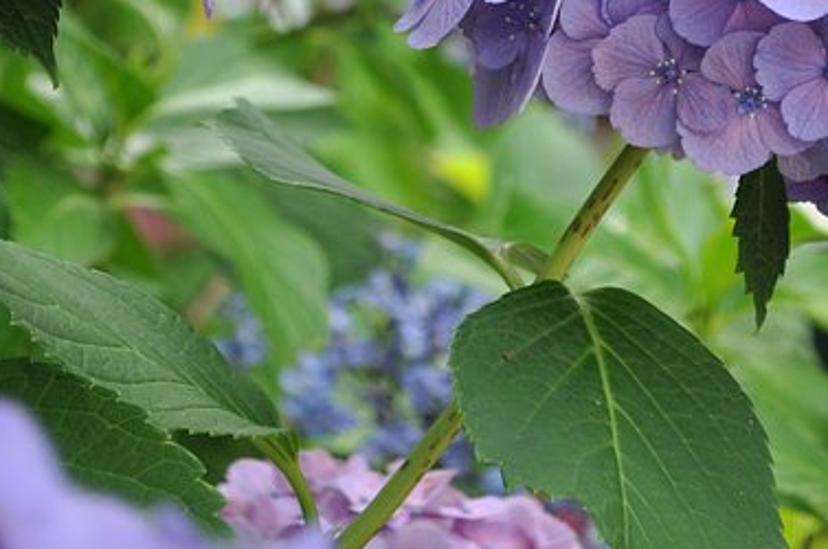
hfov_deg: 9.2
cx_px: 463
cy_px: -48
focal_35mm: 224
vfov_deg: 6.1
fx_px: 5151
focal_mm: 55
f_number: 5.6
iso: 200
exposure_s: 1/100
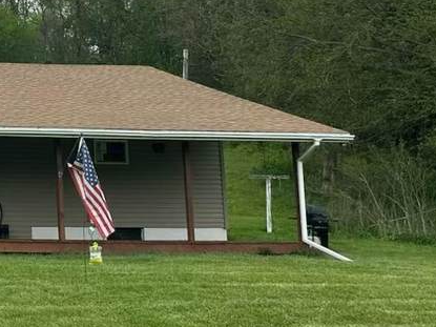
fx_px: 932
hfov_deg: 22.1
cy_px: 79
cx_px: -205
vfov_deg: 19.7
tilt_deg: +8.5
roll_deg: -0.2
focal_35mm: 74
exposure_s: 1/3472
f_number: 1.78
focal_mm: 6.86
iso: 80
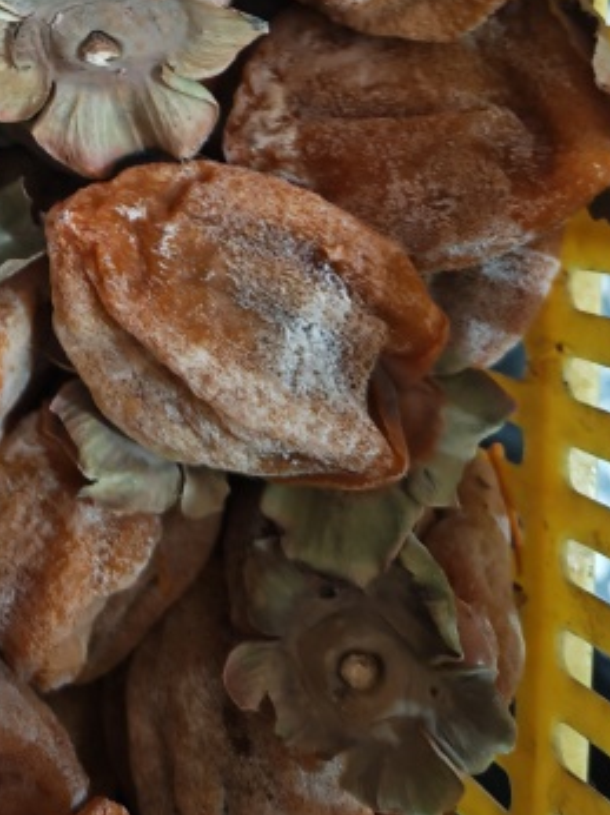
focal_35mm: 74
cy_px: -145
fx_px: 1741
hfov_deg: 18.1
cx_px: -261
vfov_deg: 24.1
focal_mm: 6.67
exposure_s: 1/25
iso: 1250
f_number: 1.9
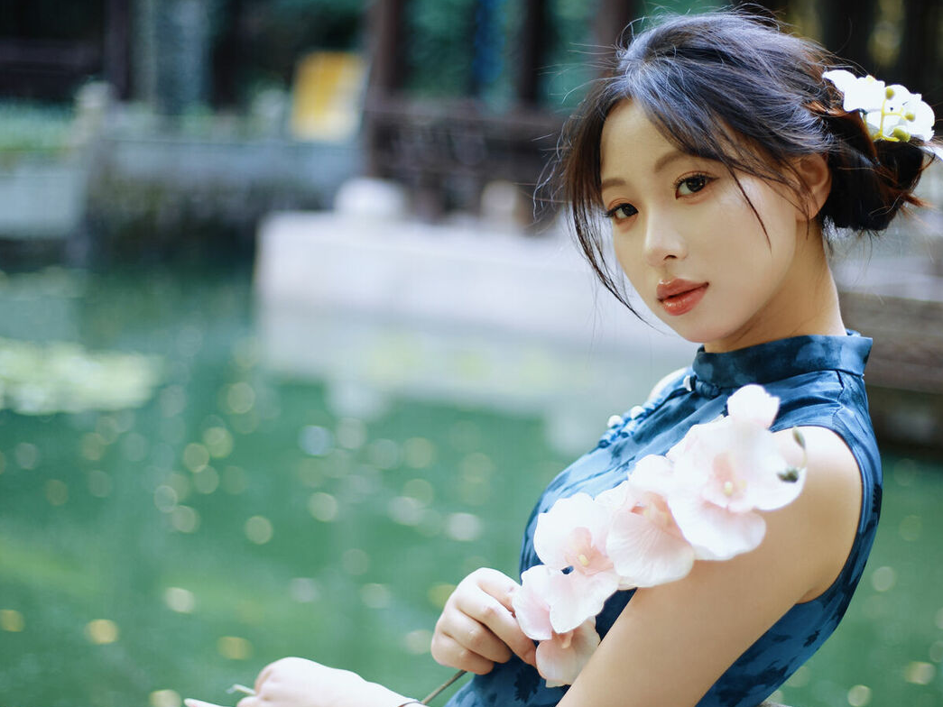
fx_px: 1934
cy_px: 413
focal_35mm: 71
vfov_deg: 20.7
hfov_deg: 27.4
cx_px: 473
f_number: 1.8
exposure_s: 1/125
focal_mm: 50
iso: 500
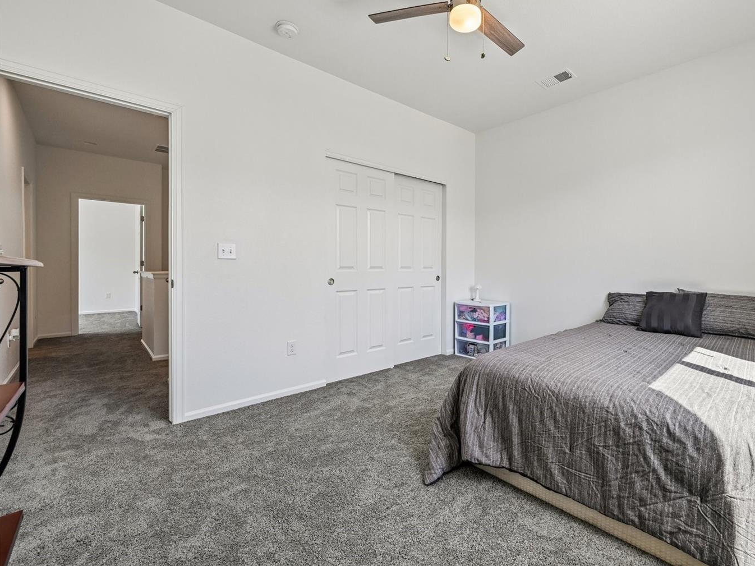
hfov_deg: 93.5
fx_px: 349
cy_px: 268
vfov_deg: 78.0
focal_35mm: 16
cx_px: 446
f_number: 11
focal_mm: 14
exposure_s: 1/15
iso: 200
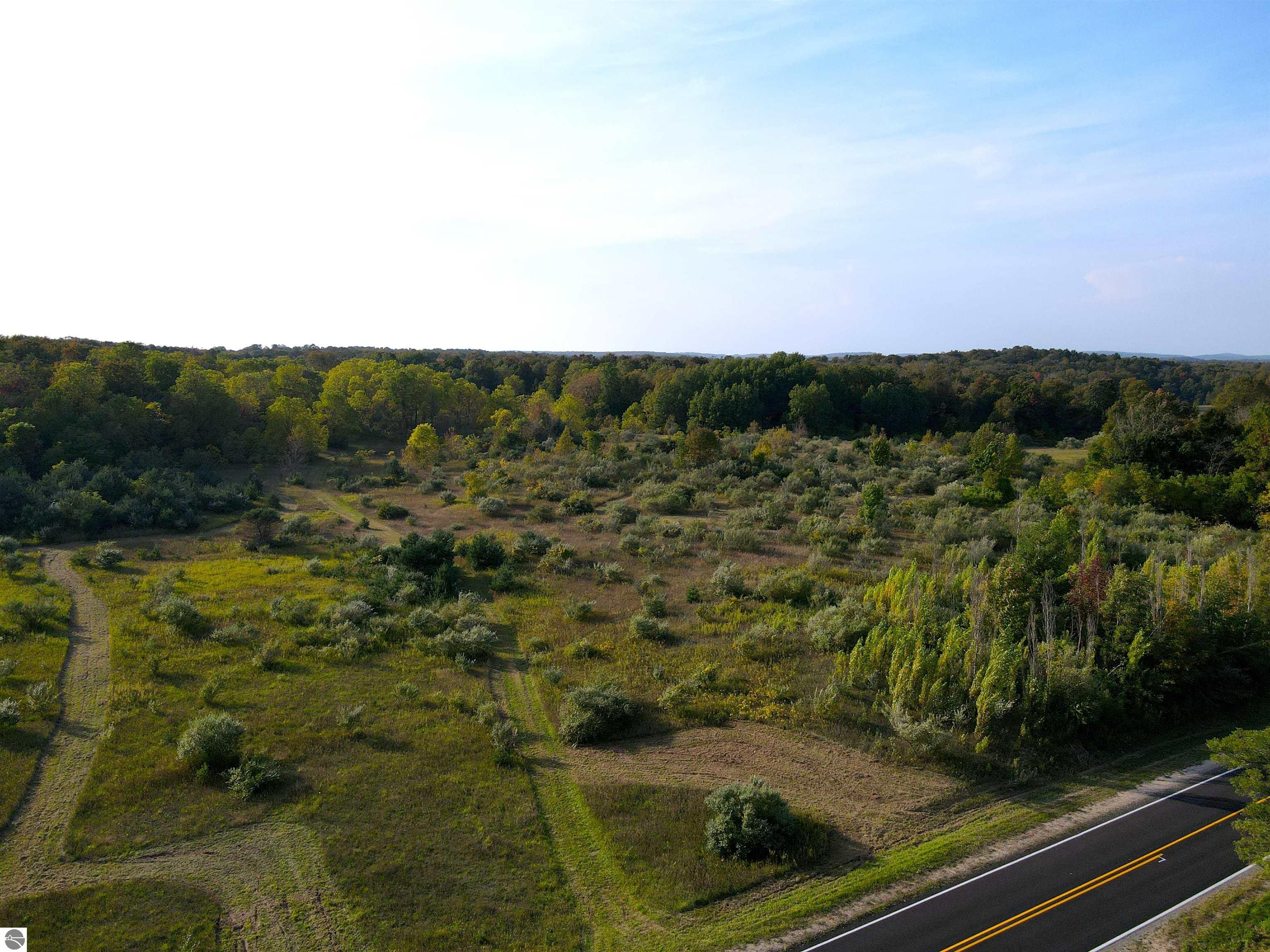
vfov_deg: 56.8
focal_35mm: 24
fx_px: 881
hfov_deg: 71.6
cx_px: 635
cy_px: 476
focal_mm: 4.5
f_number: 2.8
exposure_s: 1/800
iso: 100
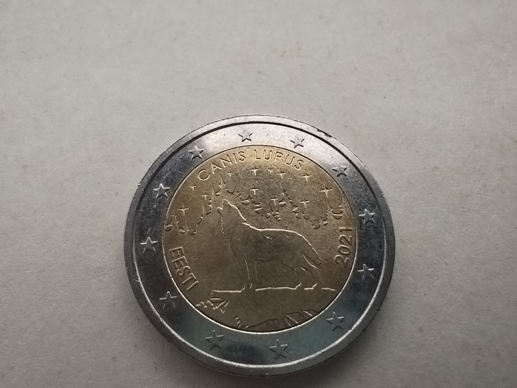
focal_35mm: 24
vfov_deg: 56.8
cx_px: 258
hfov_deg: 71.6
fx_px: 358
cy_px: 194
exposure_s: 1/629
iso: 50
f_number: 2.4
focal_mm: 1.98
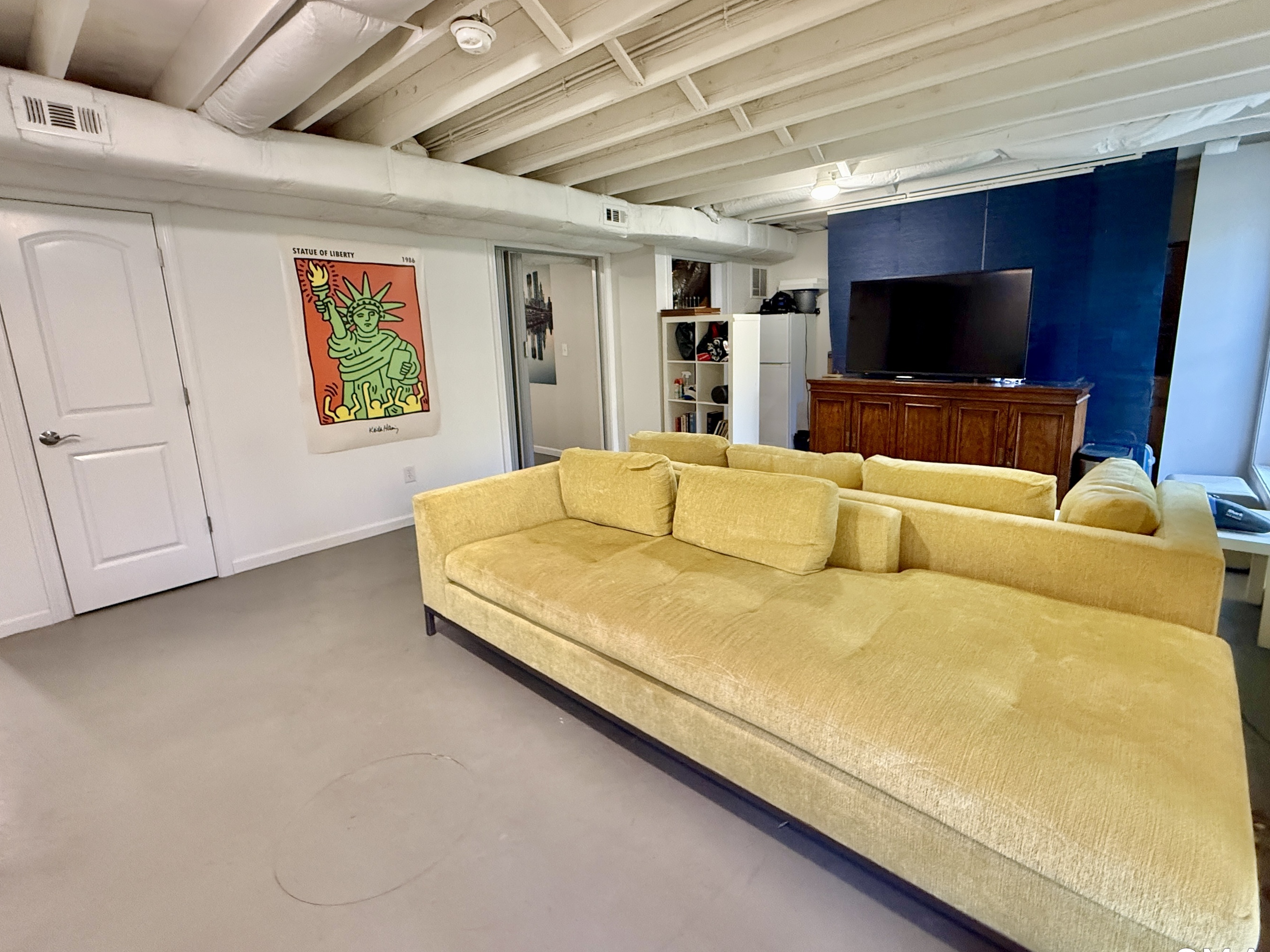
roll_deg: +1.1
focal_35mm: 16
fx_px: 587
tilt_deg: -9.9
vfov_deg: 78.0
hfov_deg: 94.4
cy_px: 442
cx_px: 666
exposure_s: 1/60
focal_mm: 2.22
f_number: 2.2
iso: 640
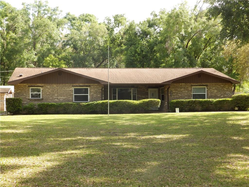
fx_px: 331
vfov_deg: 31.5
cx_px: 124
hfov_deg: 41.2
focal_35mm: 46
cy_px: 94
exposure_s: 1/100
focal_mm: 8.2
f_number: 4.2
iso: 80
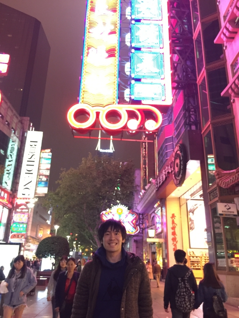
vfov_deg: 61.7
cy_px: 159
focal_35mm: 29
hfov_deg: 48.2
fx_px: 267
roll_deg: -1.5
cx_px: 120
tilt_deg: +21.9
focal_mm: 4.15
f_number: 2.2
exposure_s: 1/8
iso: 125
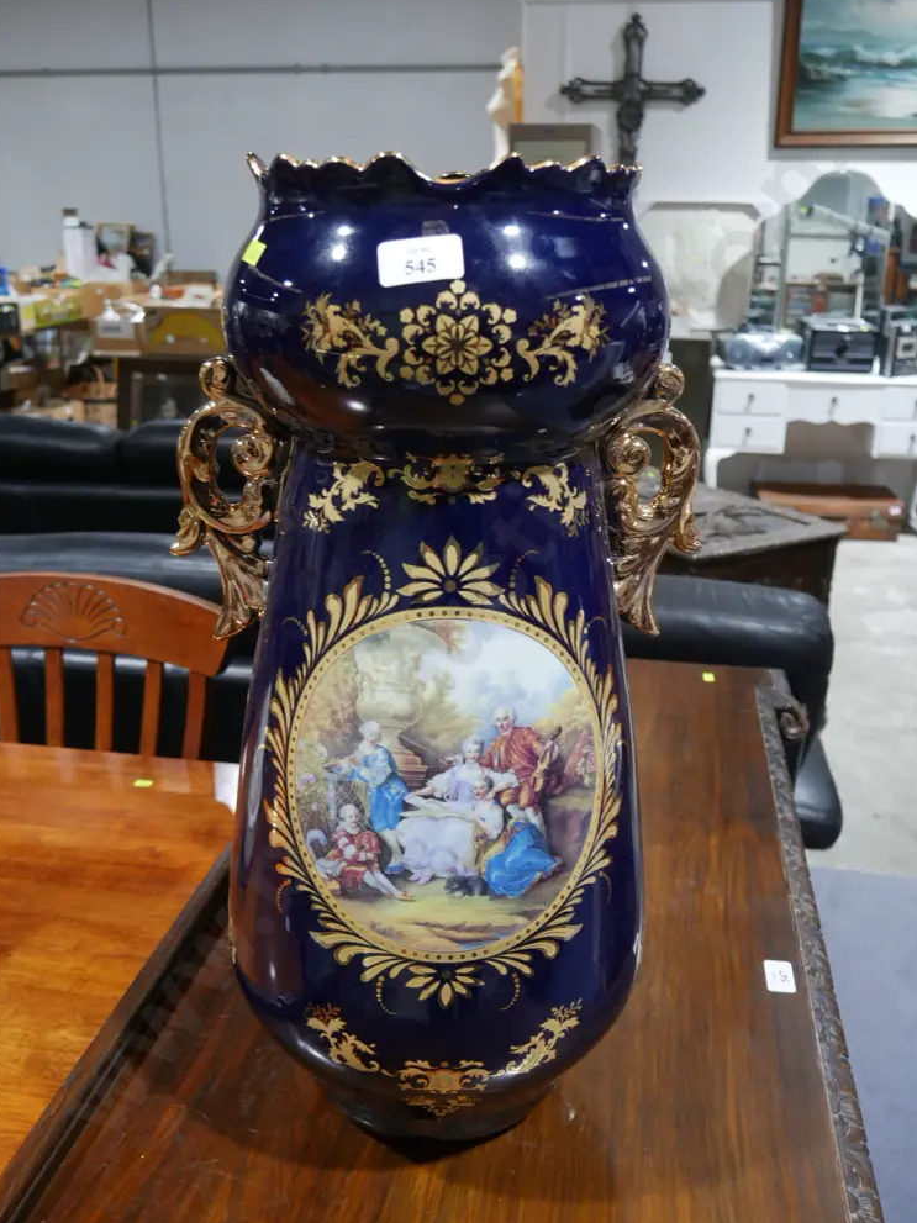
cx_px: 465
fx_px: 1095
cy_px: 624
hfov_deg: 45.4
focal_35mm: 31
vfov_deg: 58.4
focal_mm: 15
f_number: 3.6
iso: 500
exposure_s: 1/60
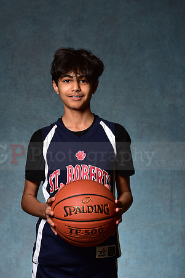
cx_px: 75
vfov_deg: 22.6
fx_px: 693
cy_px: 150
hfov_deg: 15.2
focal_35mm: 90
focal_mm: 70
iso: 100
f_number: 5
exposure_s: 1/200
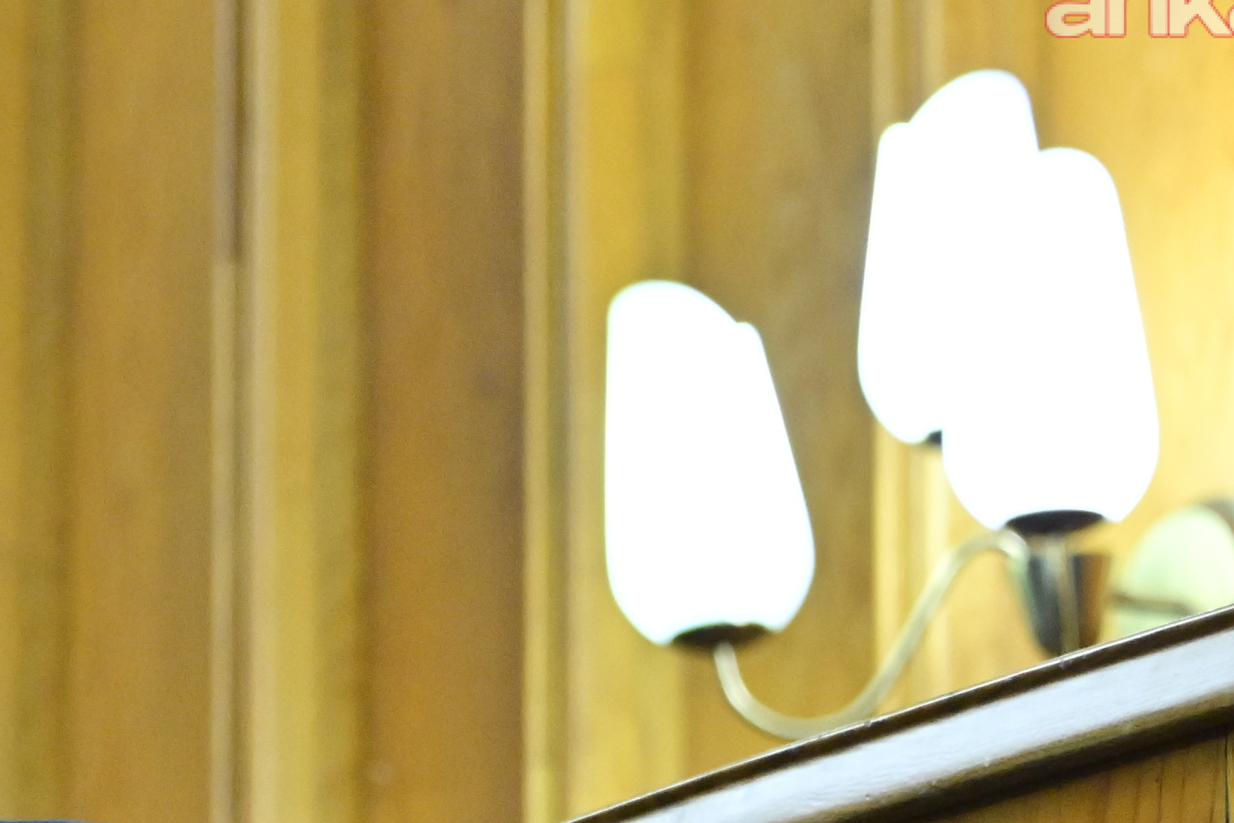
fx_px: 9015
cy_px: 1246
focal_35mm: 263
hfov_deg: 7.6
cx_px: -786
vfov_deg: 5.2
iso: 3200
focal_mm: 70
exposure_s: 1/200
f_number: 5
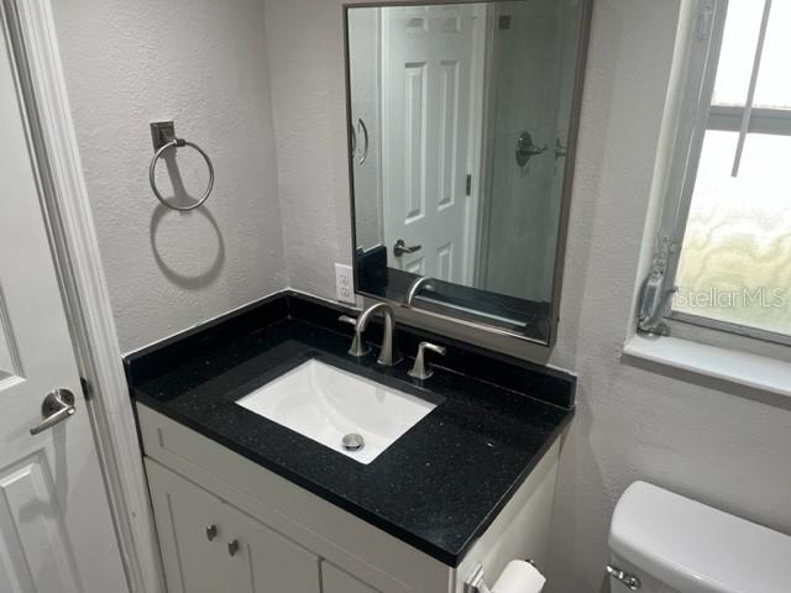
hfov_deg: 67.3
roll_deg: -0.3
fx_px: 594
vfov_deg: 53.1
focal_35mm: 26
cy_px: 296
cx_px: 396
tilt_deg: -22.9
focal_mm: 5.1
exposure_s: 1/120
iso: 80
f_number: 1.6
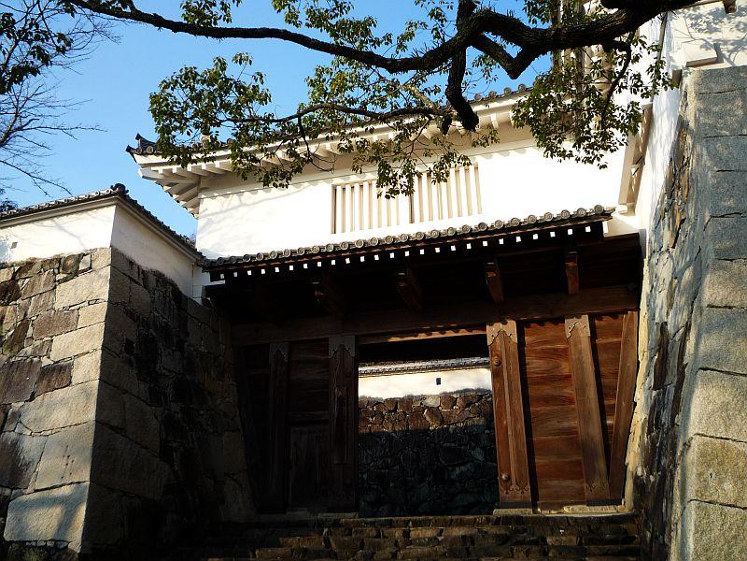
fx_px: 647
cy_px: 280
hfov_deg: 60.0
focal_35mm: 30
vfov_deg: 46.8
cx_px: 374
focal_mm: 5.2
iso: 100
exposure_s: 1/250
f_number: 4
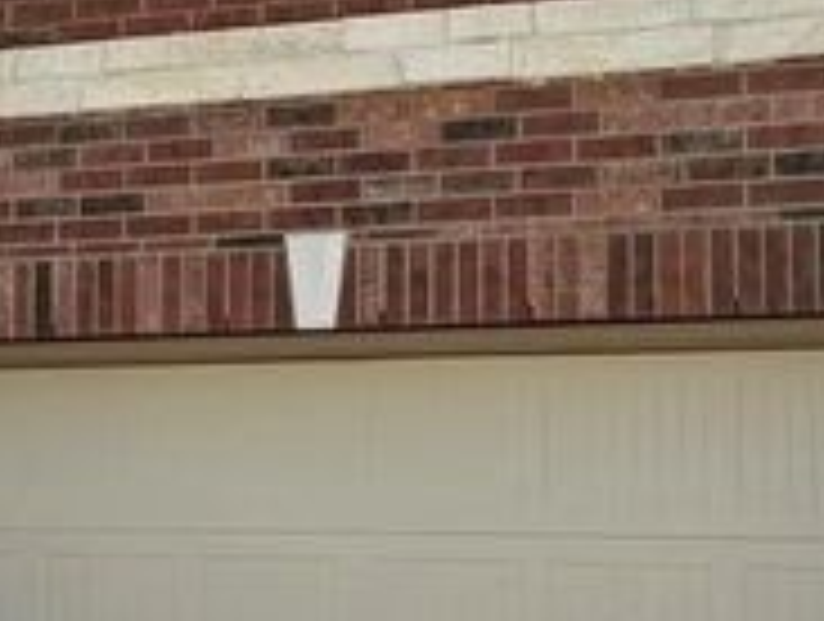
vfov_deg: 11.0
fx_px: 3196
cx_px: -9
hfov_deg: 14.4
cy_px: 54
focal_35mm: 134
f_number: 1.78
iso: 80
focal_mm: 6.76
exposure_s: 1/3425
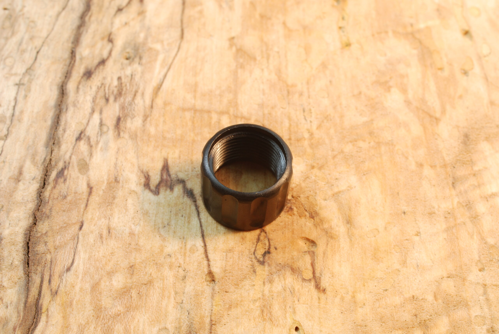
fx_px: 833
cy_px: 167
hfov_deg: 33.4
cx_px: 250
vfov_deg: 22.7
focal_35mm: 60
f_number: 22
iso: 200
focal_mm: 40
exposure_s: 1/8
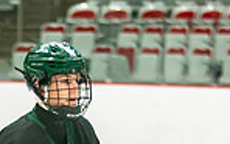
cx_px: 31
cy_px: 292
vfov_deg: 2.2
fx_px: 3754
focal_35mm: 598
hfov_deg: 3.5
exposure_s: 1/640
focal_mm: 95
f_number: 3.2
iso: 800
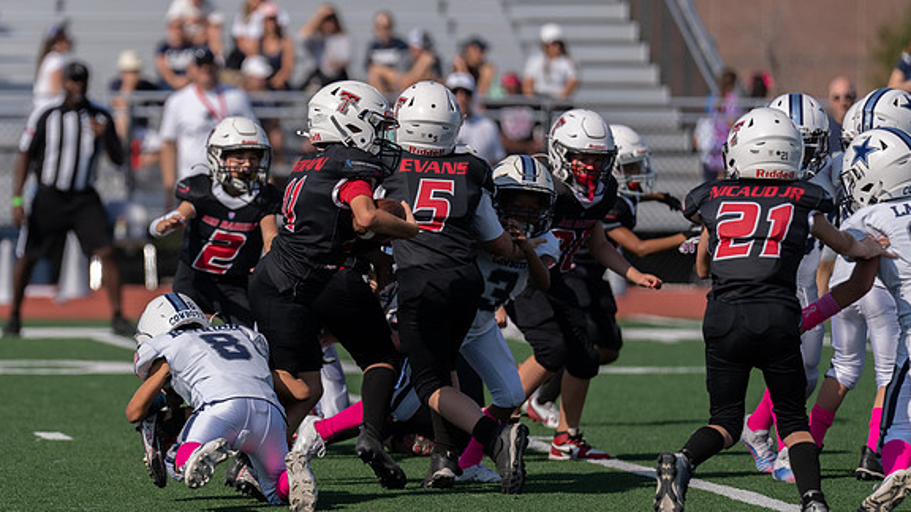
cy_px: 290
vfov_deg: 3.8
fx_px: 7657
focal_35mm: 317
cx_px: 226
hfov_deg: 6.8
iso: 100
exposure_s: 1/3200
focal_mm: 200
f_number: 2.8
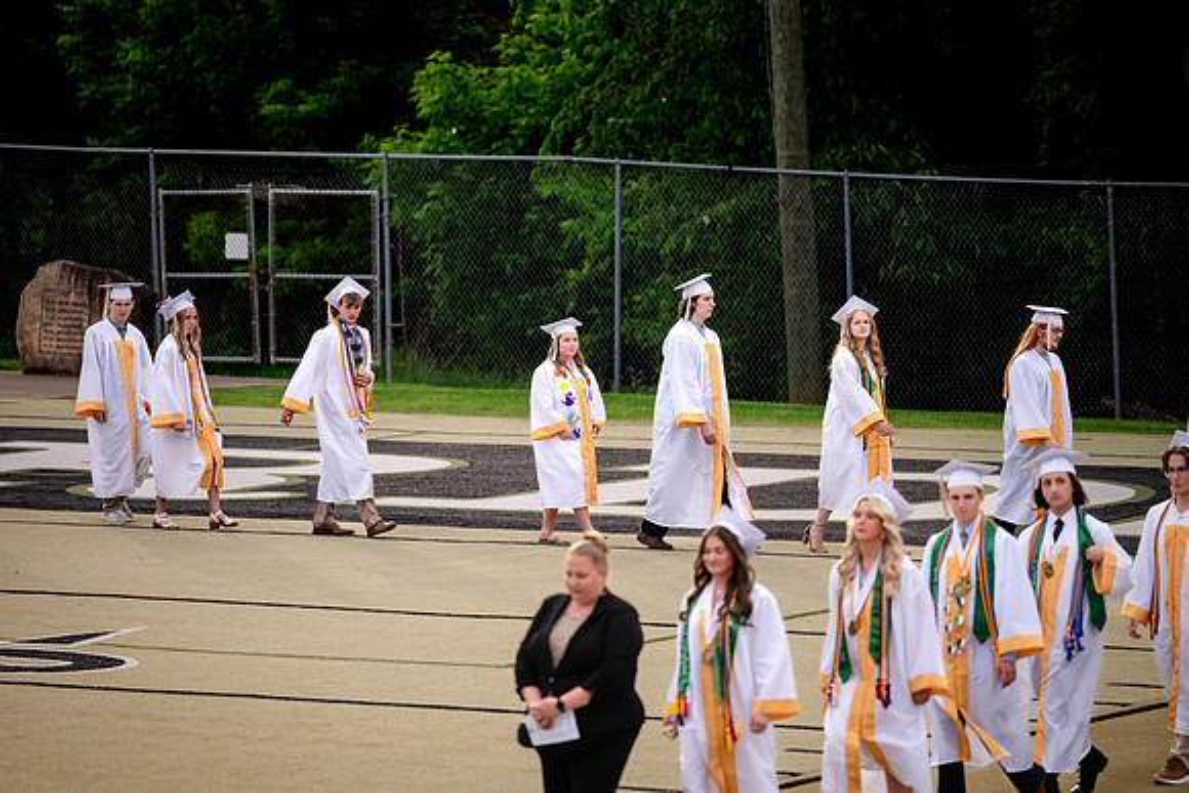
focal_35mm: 222
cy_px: 360
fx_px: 7318
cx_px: 550
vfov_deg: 6.2
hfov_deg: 9.3
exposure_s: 1/500
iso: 125
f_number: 2.8
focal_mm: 200
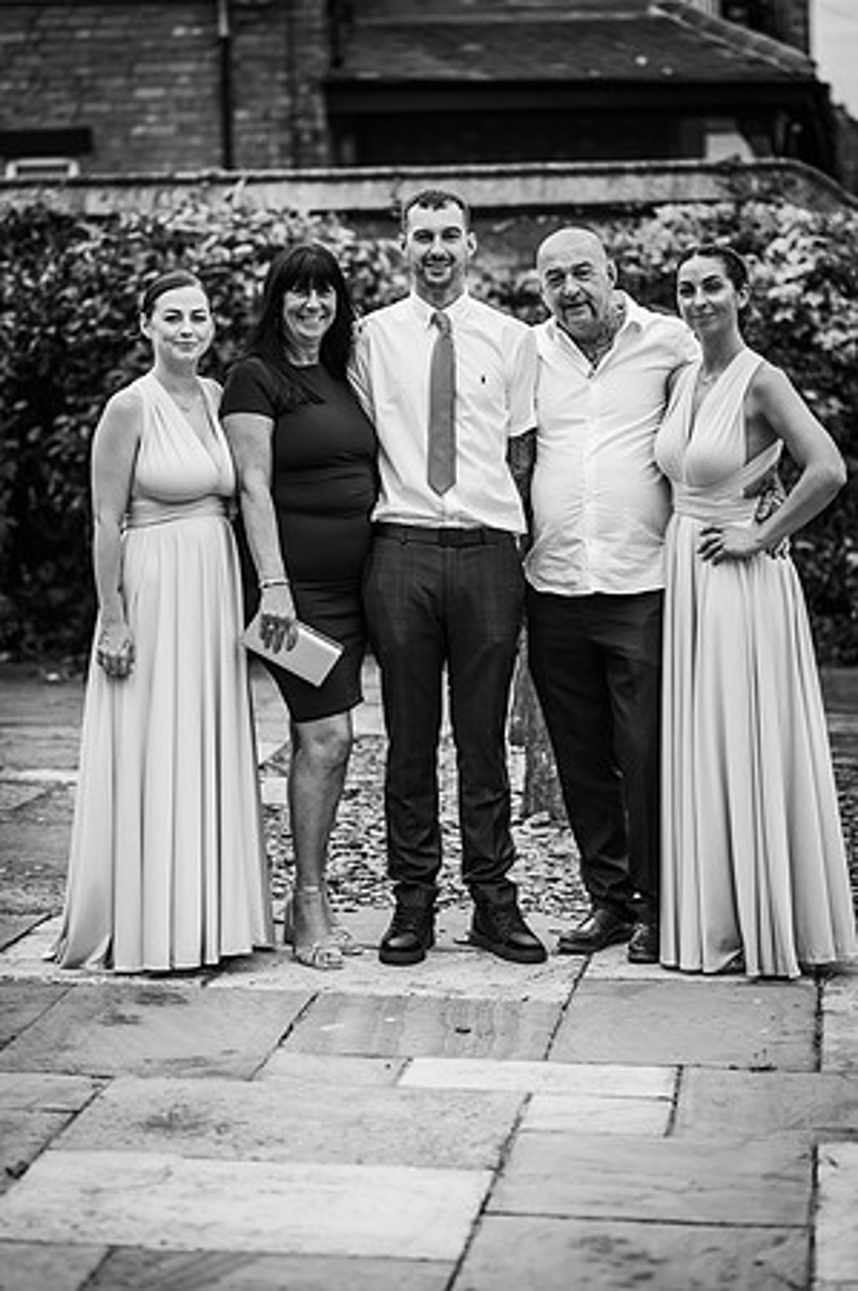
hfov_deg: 16.0
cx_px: 429
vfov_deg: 23.9
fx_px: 3046
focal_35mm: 85
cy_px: 646
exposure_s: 1/1250
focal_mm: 85
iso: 100
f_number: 2.2
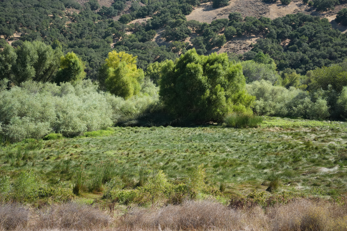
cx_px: 174
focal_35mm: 50
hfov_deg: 39.6
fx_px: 482
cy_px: 116
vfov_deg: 27.0
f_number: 4.5
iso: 640
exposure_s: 1/1600
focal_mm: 50
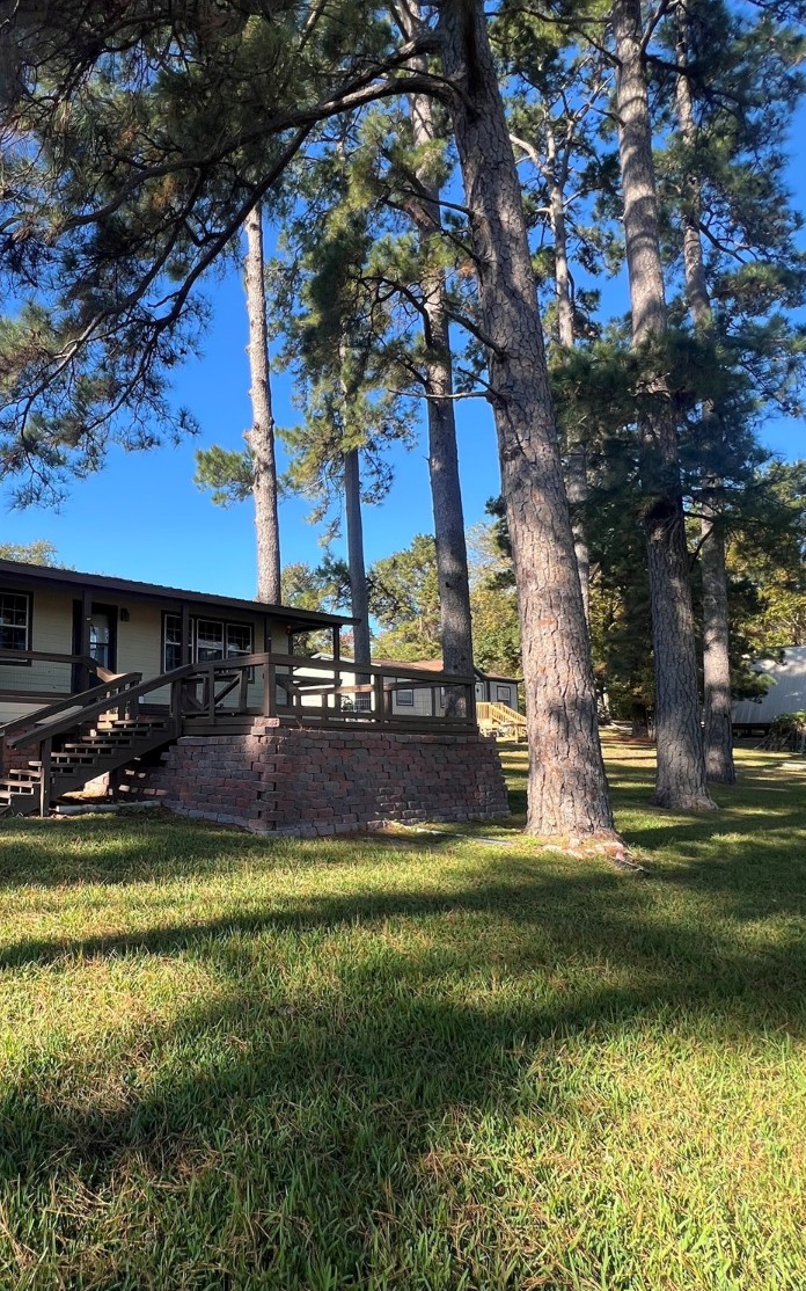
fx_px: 668
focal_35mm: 19
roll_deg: -2.0
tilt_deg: +8.3
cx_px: 186
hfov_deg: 58.4
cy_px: 662
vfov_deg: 88.0
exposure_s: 1/511
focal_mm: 1.57
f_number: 1.8
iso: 32
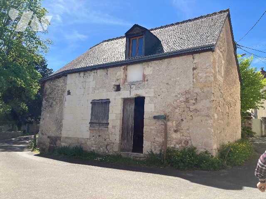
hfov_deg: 63.4
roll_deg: -3.4
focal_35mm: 28
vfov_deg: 49.7
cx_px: 133
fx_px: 215
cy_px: 100
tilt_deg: +9.2
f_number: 1.8
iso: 32
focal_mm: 3.99
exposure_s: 1/1429
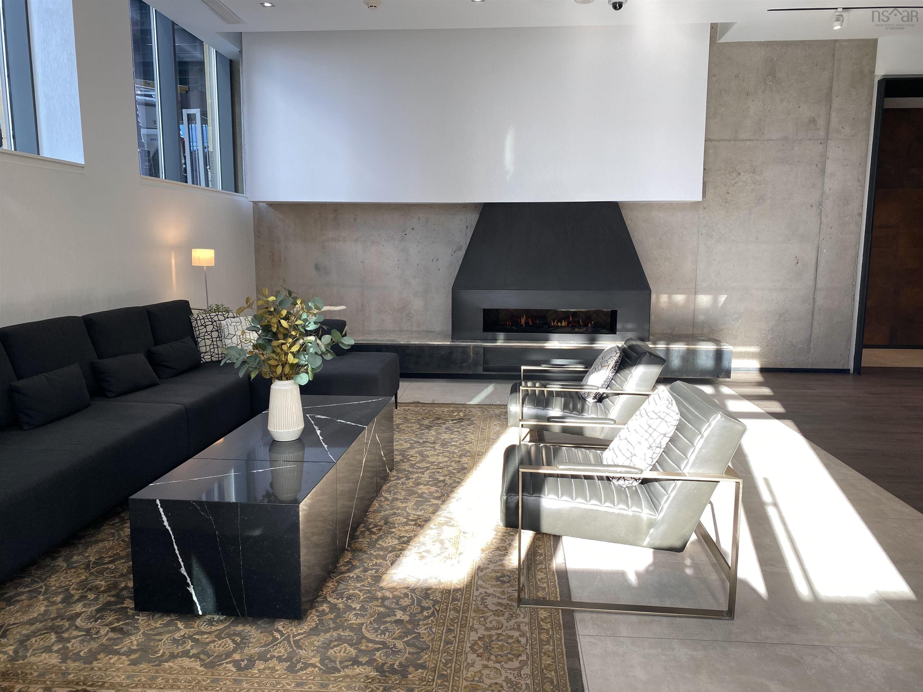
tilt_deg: -9.3
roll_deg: -0.4
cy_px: 346
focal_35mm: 26
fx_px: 693
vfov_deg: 53.1
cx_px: 462
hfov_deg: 67.3
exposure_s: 1/135
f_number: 1.8
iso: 32
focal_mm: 4.25
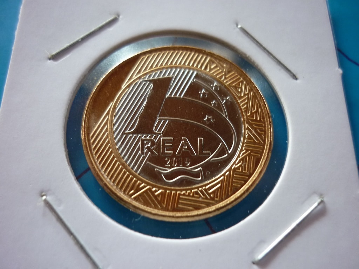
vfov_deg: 42.9
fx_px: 342
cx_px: 180
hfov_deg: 55.4
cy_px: 134
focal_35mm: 33
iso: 200
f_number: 2.8
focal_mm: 5.5
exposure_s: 1/30
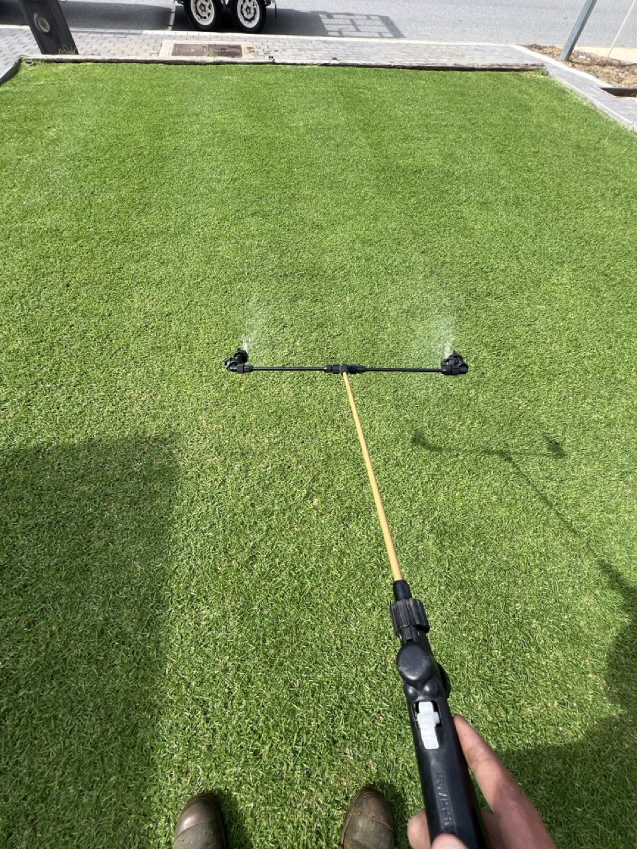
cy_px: 424
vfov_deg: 106.2
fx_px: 319
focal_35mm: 13
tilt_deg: -59.8
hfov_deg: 89.9
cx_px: 318
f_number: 1.8
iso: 32
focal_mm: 1.57
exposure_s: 1/911
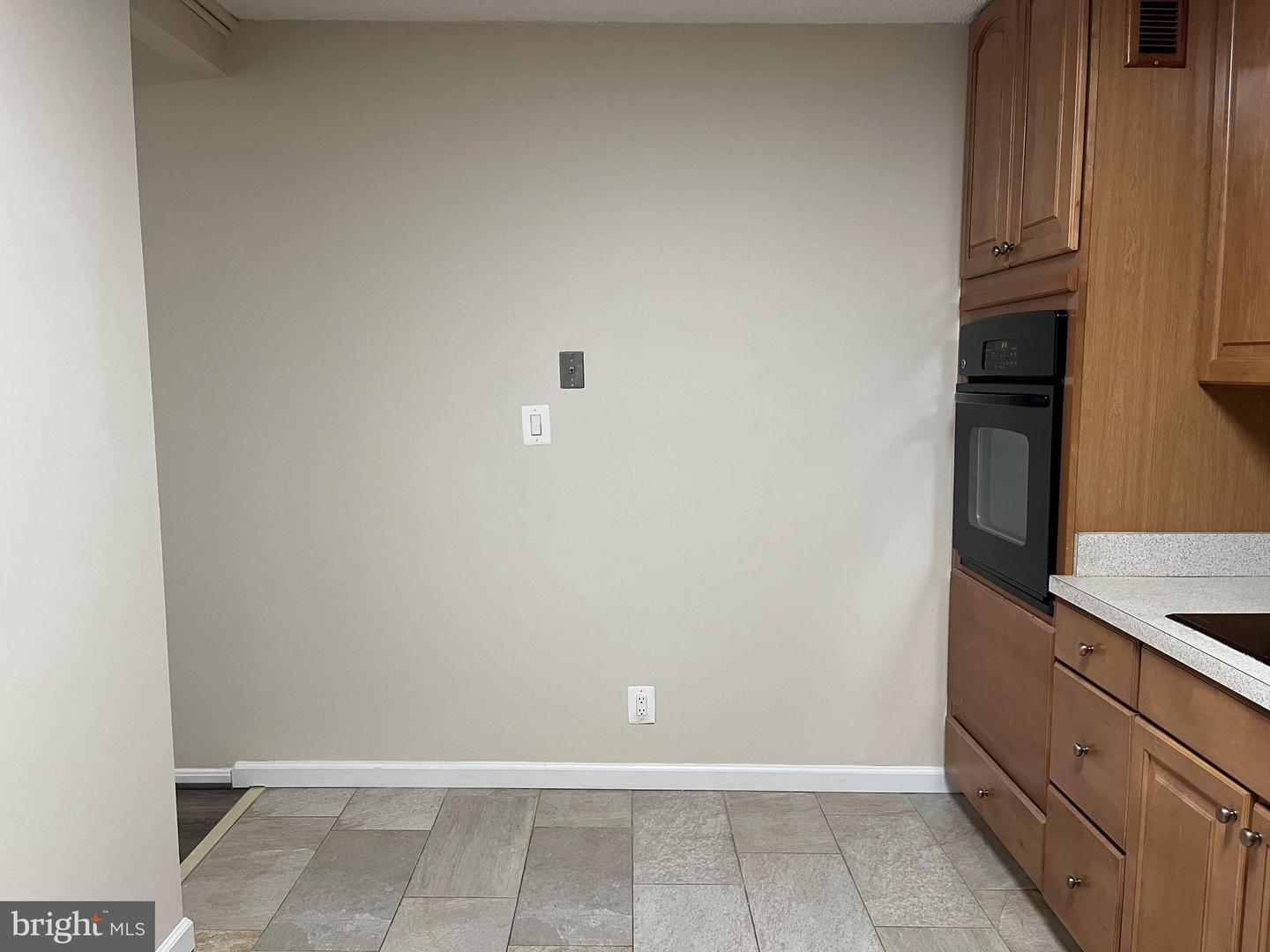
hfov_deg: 67.3
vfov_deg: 53.1
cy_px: 476
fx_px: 954
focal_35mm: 26
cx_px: 635
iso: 125
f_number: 1.6
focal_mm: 5.1
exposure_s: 1/60
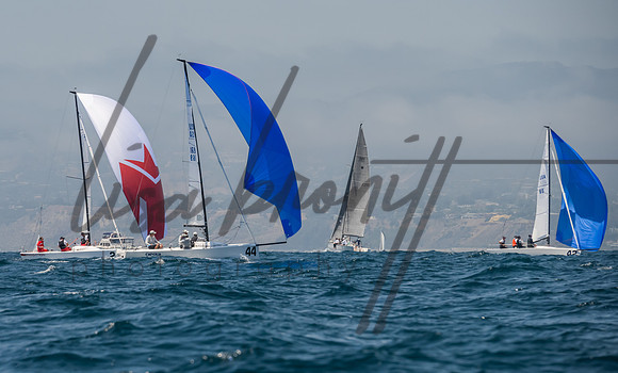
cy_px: 203
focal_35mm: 275
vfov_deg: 4.7
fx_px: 4582
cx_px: 212
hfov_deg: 7.7
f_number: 9
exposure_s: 1/640
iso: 640
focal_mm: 200
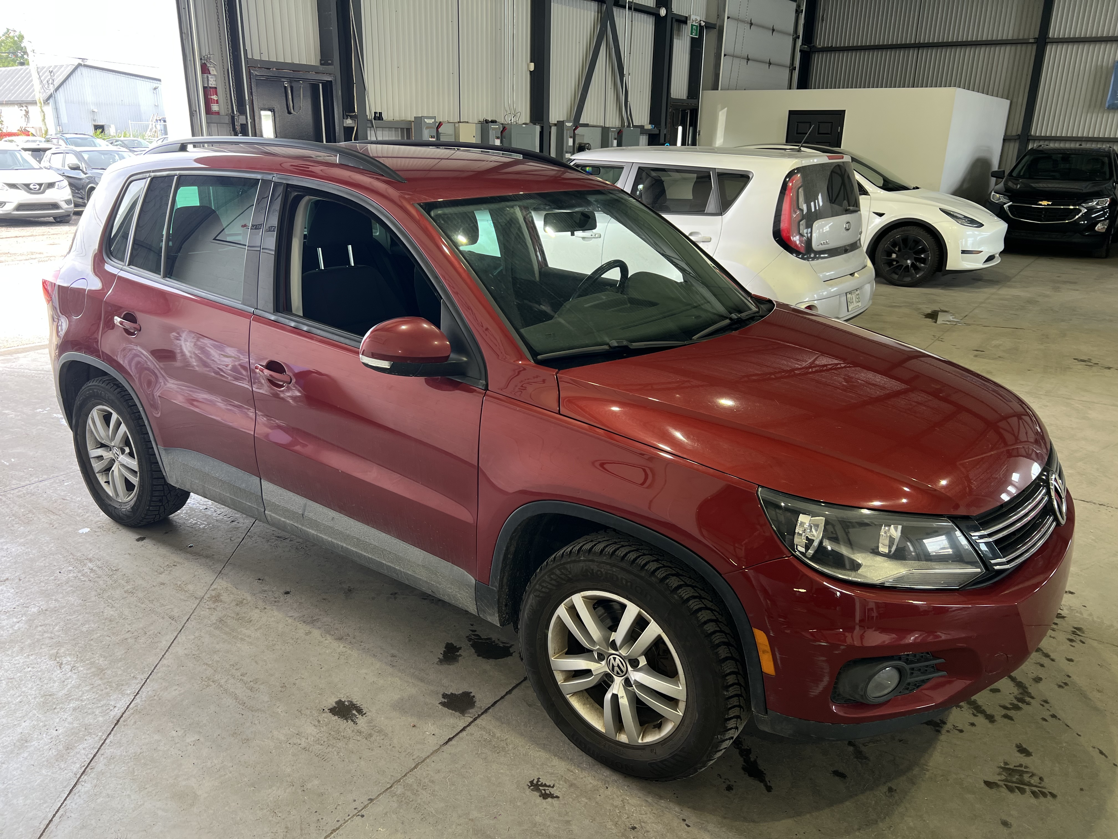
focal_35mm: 26
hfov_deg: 67.3
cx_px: 559
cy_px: 420
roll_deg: -1.2
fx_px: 840
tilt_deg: -18.6
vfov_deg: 53.1
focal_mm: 5.7
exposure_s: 1/128
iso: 32
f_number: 1.5
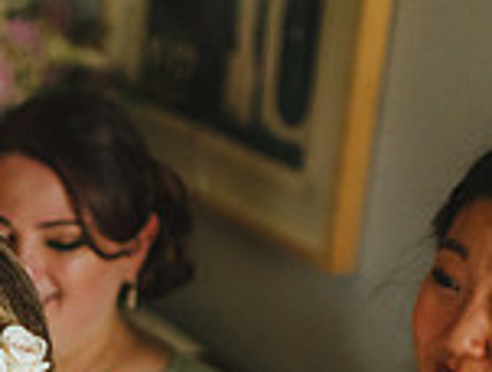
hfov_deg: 14.6
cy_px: 553
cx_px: -150
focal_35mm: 129
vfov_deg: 11.1
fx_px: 1838
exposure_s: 1/800
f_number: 2
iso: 1250
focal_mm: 35
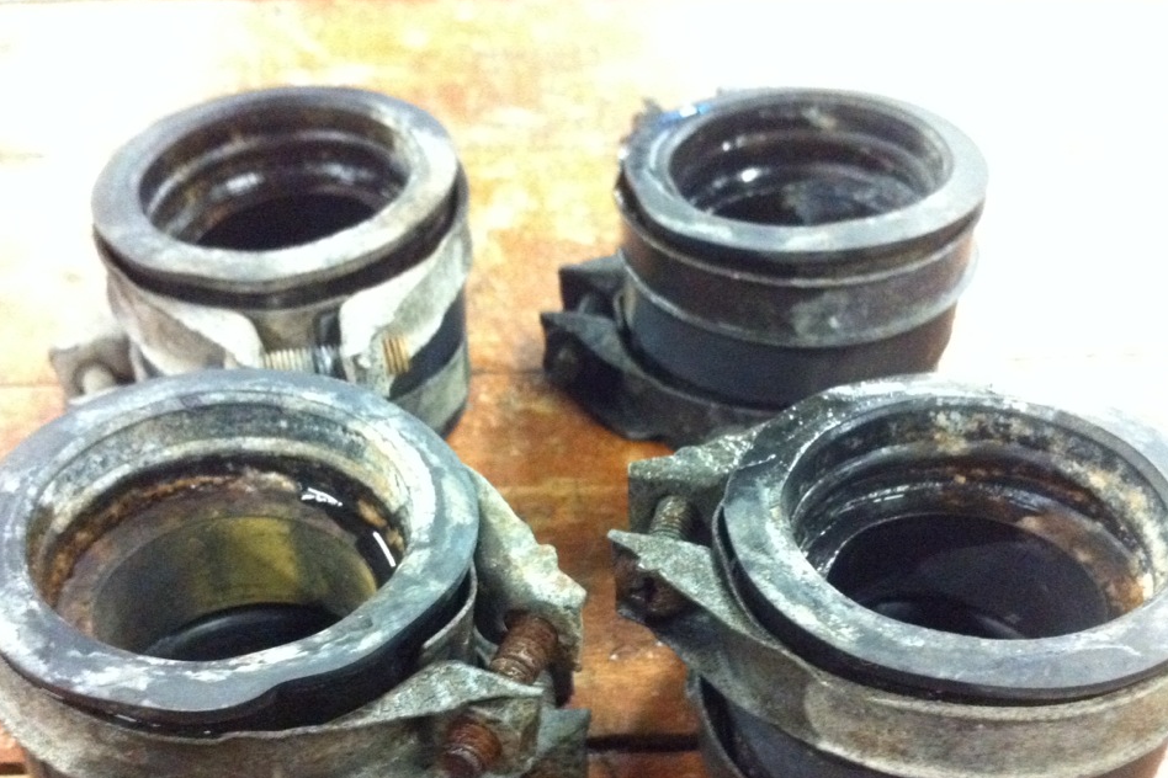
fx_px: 1492
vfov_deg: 29.1
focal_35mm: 46
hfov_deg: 42.7
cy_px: 510
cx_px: 582
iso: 1000
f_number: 2.8
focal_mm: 3.85
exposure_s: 1/15
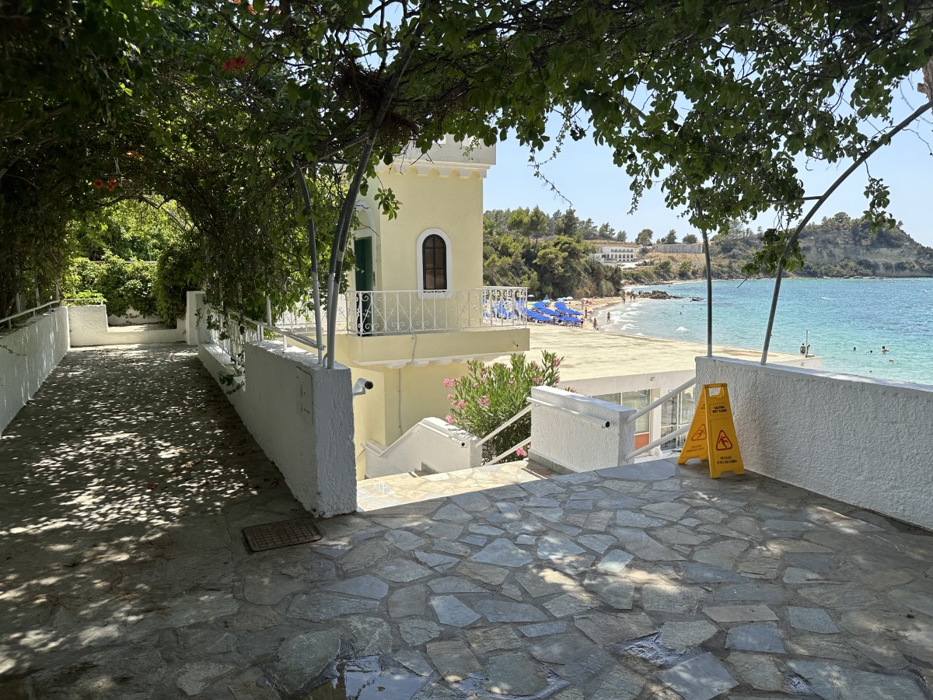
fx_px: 647
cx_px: 466
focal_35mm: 24
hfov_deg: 71.6
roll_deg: +0.1
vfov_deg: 56.8
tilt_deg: -6.8
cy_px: 350
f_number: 1.78
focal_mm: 6.86
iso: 80
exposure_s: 1/2882
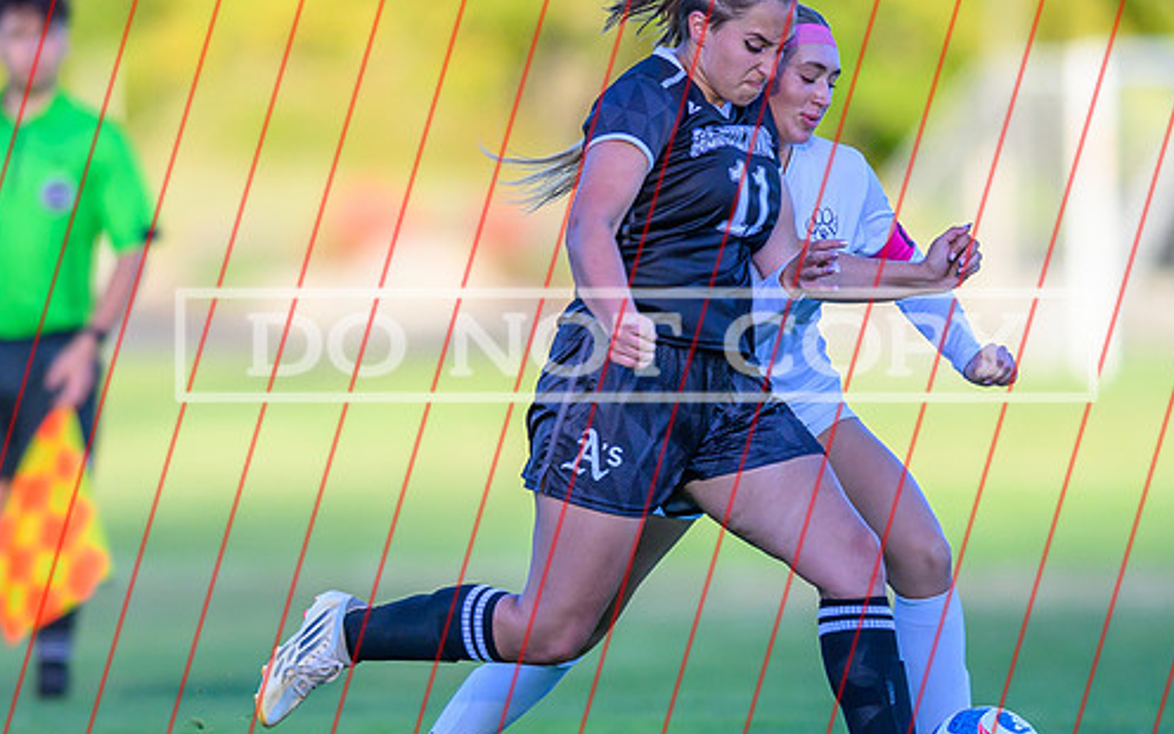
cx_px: 448
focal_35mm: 985
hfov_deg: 2.1
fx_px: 31515
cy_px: 531
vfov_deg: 1.3
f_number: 2.8
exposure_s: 1/1600
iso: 360
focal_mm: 400
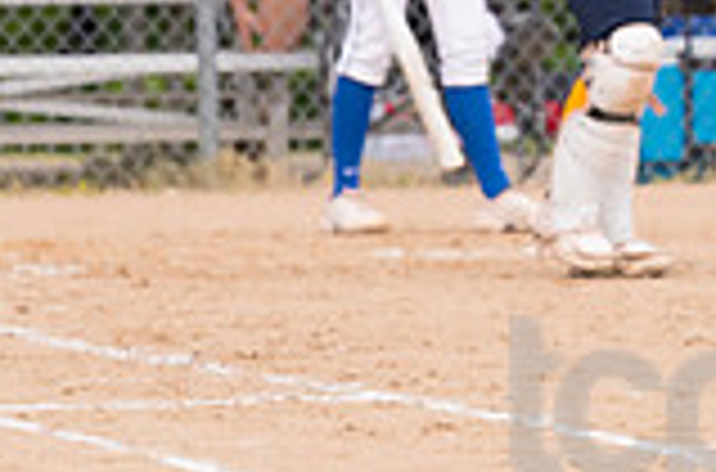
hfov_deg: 2.2
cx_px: 1283
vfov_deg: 1.5
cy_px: -153
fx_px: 18501
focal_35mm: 933
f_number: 5.6
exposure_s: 1/1600
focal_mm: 170
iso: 320
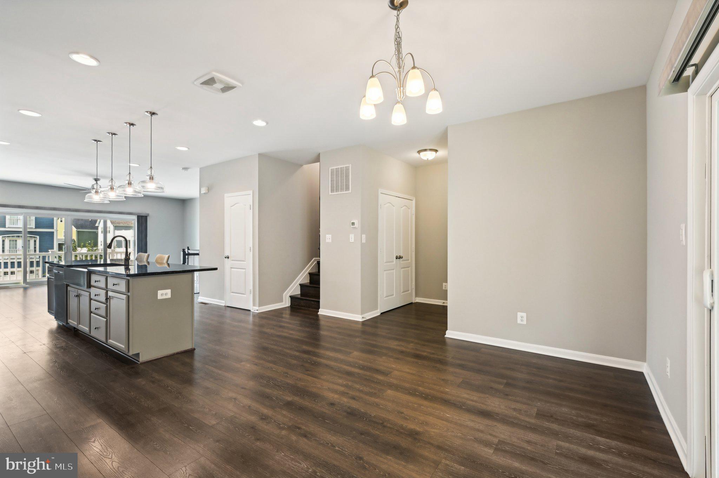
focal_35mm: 16
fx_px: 319
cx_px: 360
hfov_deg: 96.8
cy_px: 239
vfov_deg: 73.7
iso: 400
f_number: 8
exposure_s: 1/15
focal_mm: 16
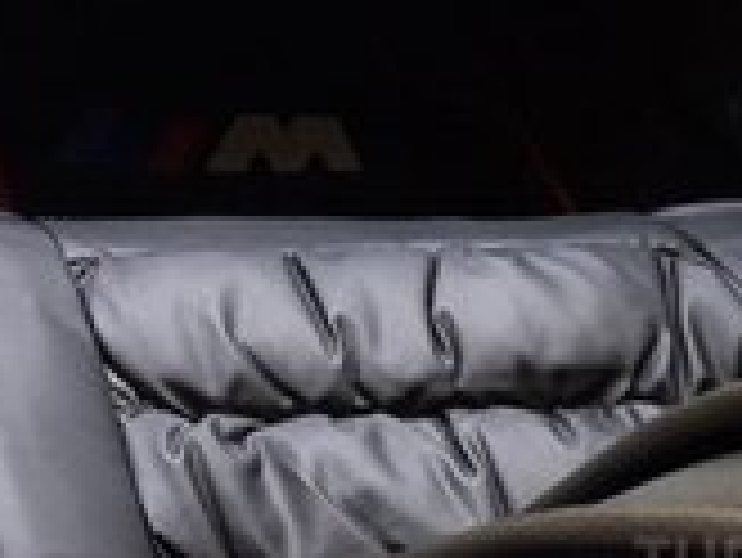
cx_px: -490
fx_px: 2402
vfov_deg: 12.1
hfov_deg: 15.6
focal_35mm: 112
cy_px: -470
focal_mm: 3.7
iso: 64
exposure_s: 1/100
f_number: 1.9
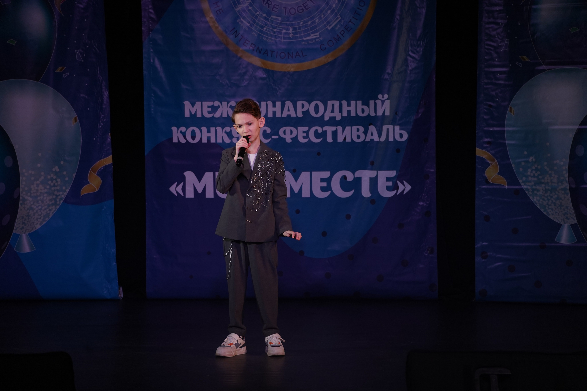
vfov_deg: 9.7
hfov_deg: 14.4
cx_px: 294
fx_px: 2315
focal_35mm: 142
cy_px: 196
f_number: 5
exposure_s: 1/400
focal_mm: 142
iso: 1600
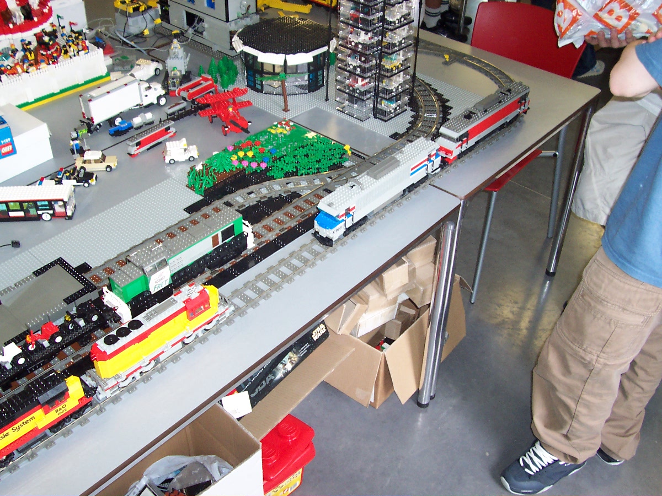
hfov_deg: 50.1
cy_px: 248
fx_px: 708
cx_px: 331
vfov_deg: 38.7
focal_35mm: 37
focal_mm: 5.6
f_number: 2.8
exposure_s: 1/60
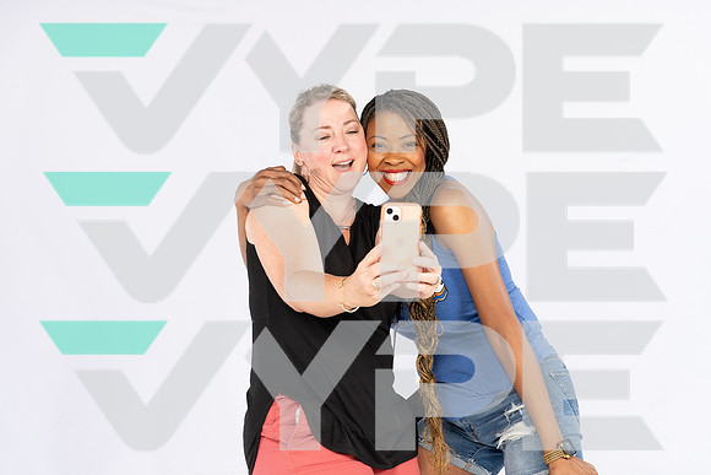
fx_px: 1383
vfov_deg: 19.5
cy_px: 238
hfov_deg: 28.8
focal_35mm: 70
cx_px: 356
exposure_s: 1/250
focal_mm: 70
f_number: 6.3
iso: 250
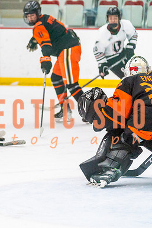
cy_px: 114
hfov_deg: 5.7
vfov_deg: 8.6
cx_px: -59
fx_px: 1512
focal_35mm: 239
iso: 3200
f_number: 2.8
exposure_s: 1/1250
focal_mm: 111
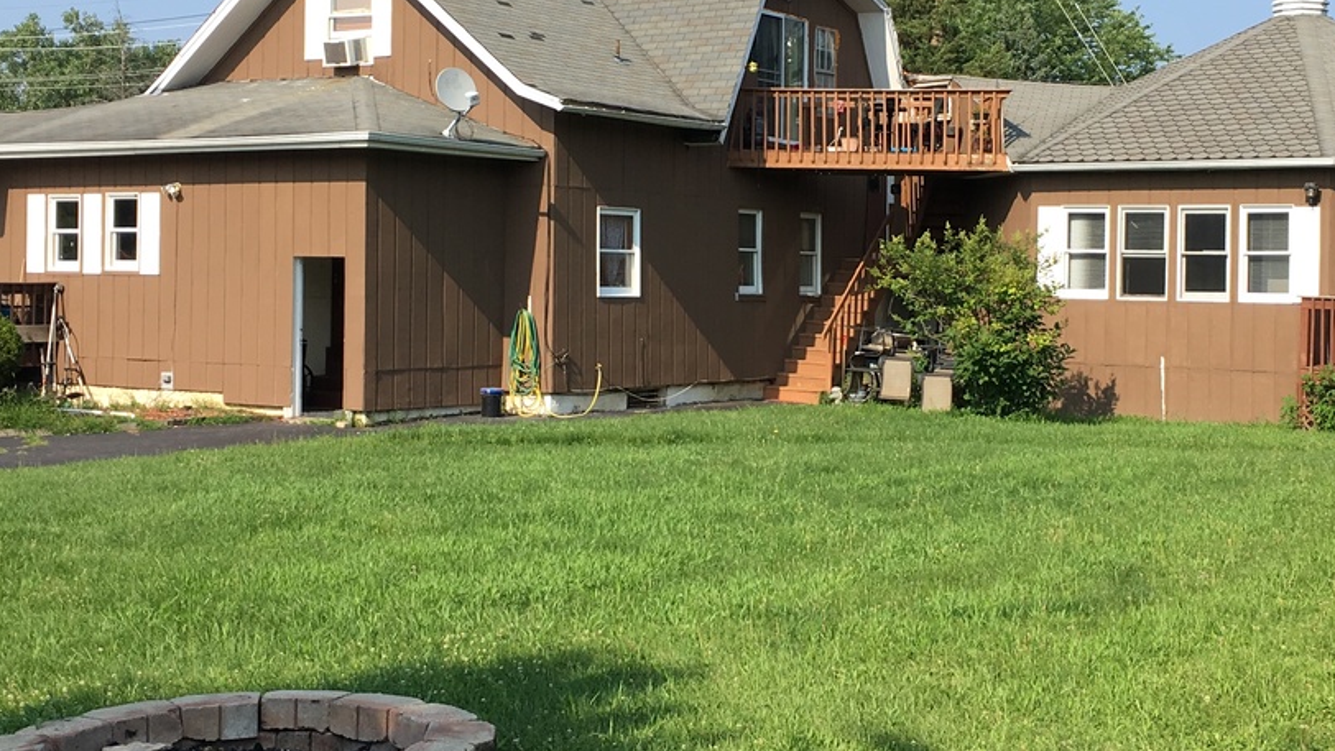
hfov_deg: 37.2
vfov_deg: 21.4
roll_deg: -1.5
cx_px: 753
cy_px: 283
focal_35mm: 56
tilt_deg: -0.9
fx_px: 1983
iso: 25
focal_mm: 4.15
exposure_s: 1/974
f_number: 2.2
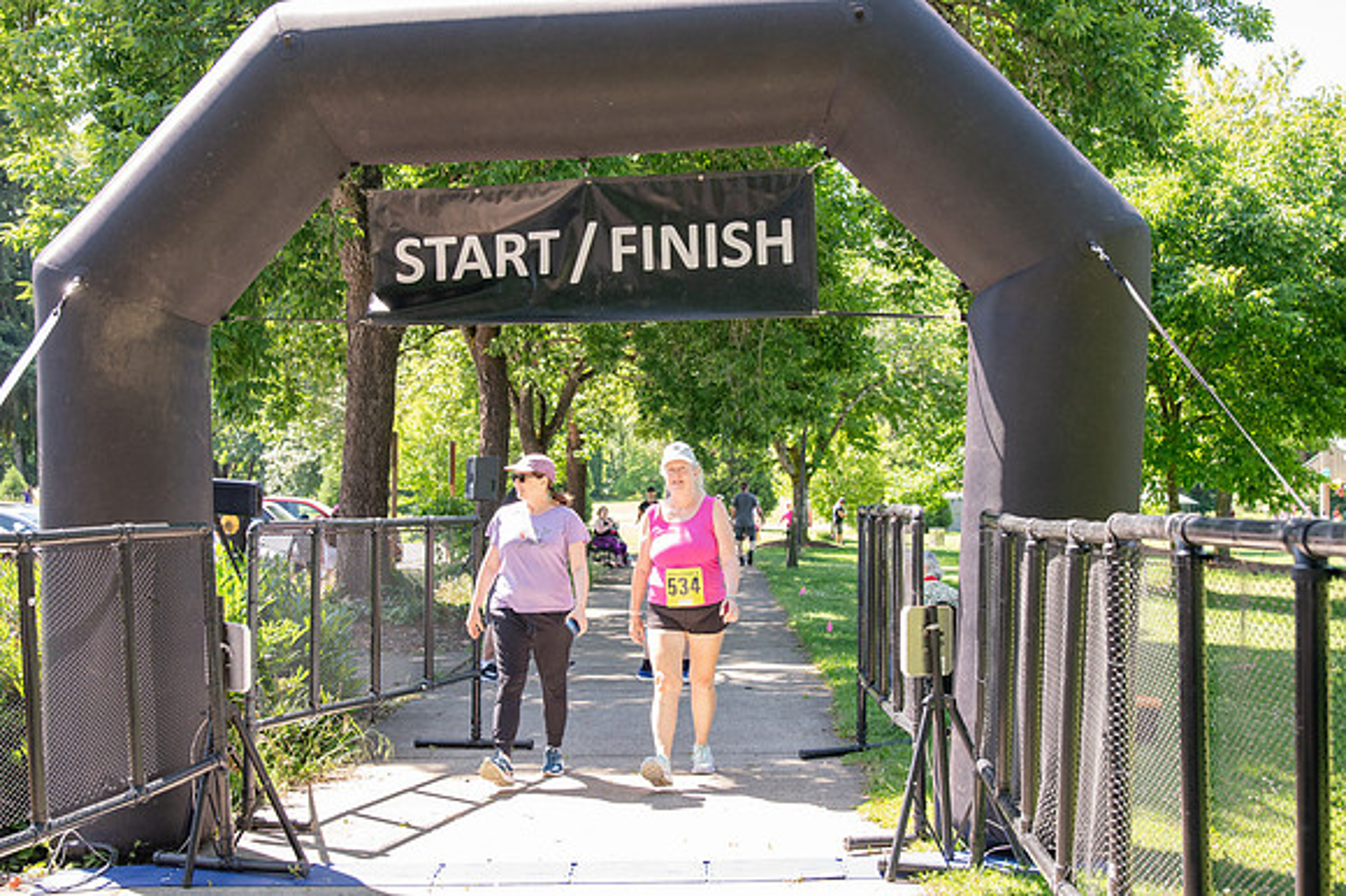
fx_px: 1719
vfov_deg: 29.2
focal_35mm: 46
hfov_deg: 42.8
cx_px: 673
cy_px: 448
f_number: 4
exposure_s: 1/400
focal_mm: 31
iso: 500
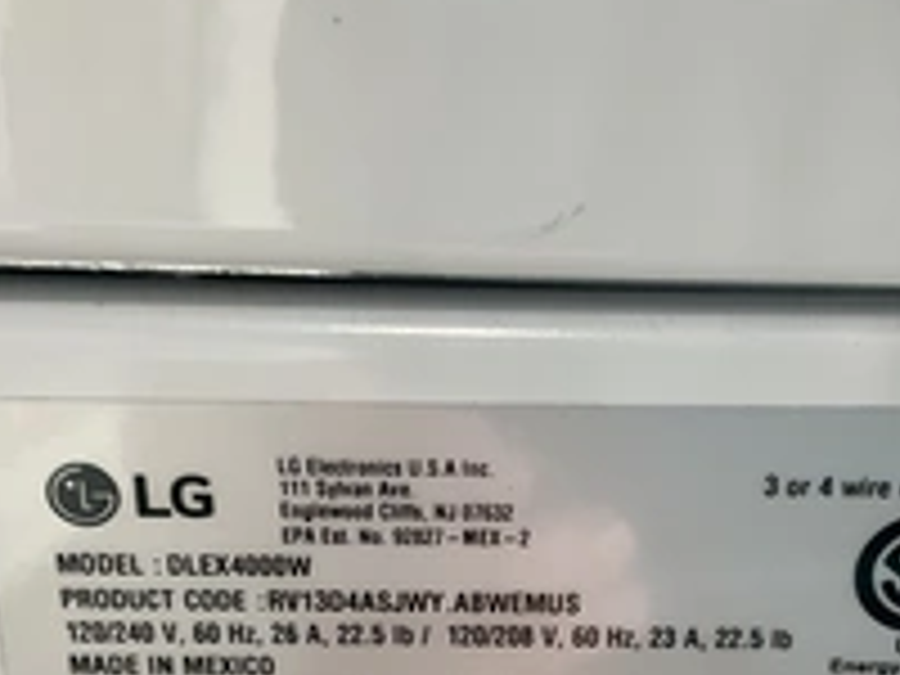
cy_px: 572
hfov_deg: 33.2
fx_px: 1508
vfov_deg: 24.7
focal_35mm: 58
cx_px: 518
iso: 64
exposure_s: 1/73
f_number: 1.8
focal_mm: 3
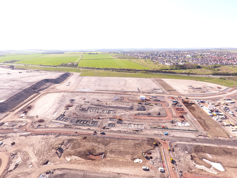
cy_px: 89
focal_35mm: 20
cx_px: 118
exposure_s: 1/296
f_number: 2.8
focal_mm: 3.61
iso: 100
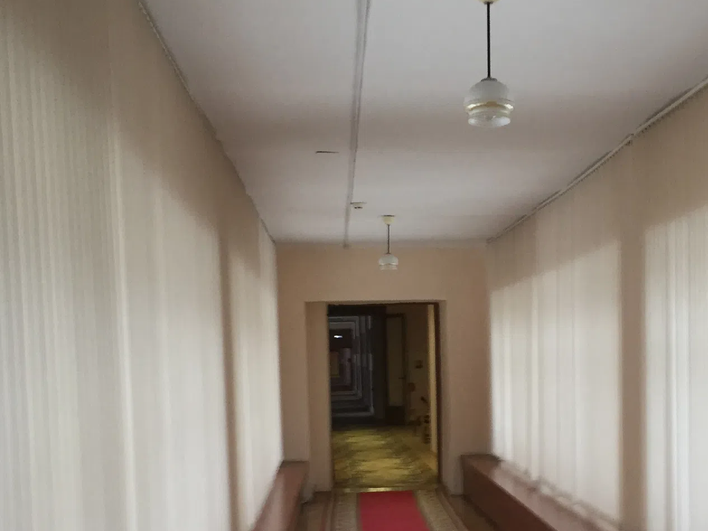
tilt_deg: -9.5
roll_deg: -0.4
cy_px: 449
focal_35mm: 55
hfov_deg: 34.8
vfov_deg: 25.9
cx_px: 430
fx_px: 1125
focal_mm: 4.15
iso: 125
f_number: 2.2
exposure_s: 1/33
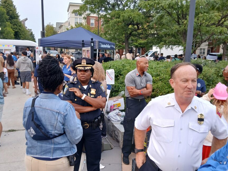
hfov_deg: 58.3
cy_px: 95
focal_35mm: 31
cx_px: 106
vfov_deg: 45.4
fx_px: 204
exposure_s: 1/60
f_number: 1.8
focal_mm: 3.98
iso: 100
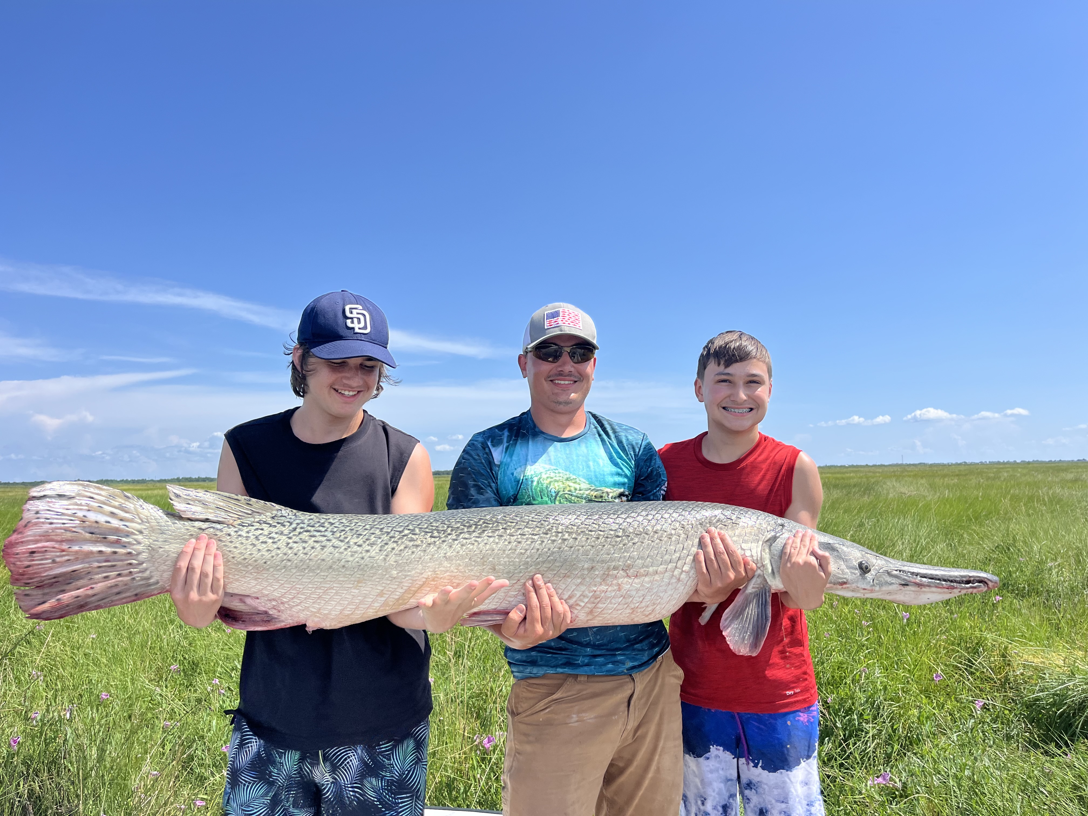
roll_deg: +1.9
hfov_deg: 67.3
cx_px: 544
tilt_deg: +3.4
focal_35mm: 26
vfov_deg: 53.1
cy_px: 408
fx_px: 817
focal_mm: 5.1
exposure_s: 1/3876
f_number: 1.6
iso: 50
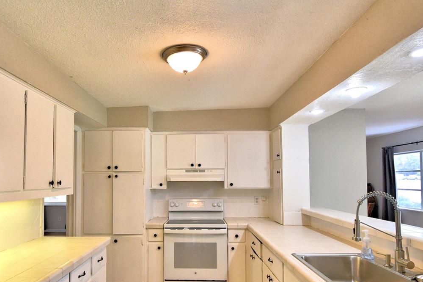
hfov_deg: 73.6
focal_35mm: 24
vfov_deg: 52.7
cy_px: 171
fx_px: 282
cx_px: 190
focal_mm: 10
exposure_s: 1/80
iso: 400
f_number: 4.5
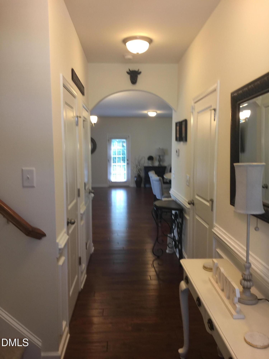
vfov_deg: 61.7
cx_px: 134
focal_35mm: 29
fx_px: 300
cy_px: 180
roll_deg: -0.4
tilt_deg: -3.4
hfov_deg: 48.2
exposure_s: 1/15
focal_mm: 4.15
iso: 32
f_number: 2.2
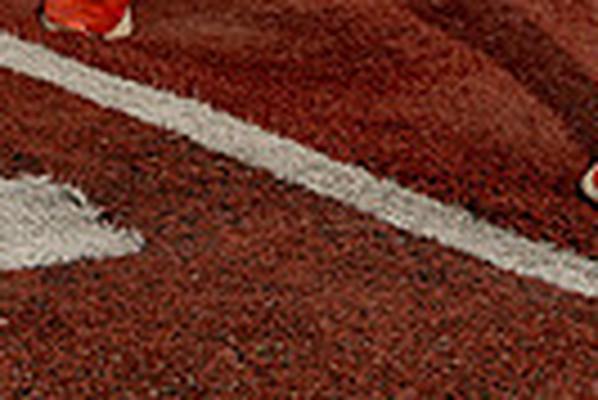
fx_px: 1962
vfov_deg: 10.1
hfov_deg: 17.2
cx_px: 144
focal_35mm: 118
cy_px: -584
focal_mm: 35
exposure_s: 1/250
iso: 320
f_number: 5.6
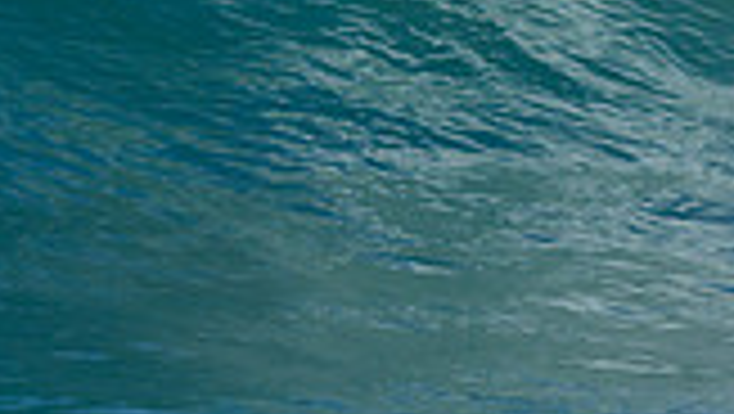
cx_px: 675
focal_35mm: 4093
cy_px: -266
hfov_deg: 0.5
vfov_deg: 0.3
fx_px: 79726
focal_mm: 800
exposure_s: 1/2000
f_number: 6.3
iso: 320
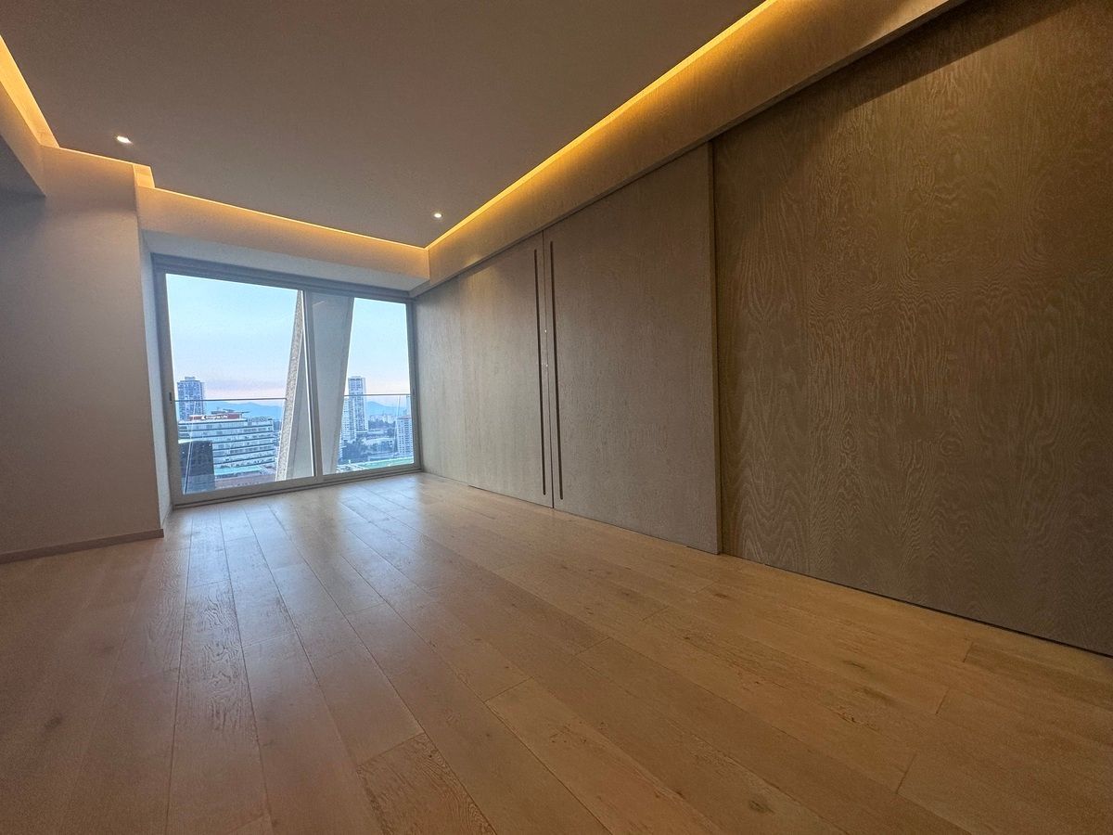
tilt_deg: -2.6
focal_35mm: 14
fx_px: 450
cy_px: 418
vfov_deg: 85.7
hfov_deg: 102.1
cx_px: 556
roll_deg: +2.2
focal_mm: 2.22
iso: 125
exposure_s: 1/120
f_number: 2.2
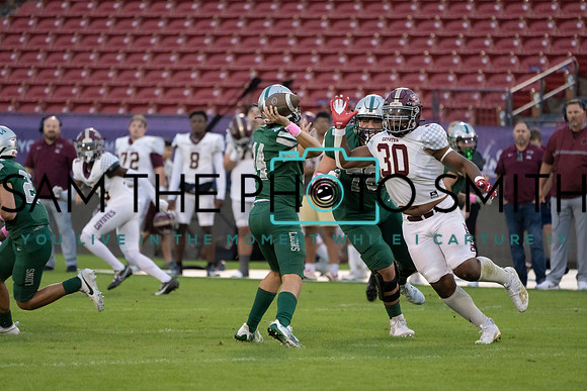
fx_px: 6523
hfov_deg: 5.2
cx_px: 294
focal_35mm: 400
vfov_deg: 3.4
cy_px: 196
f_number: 5.6
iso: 6400
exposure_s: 1/1250
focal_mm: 400
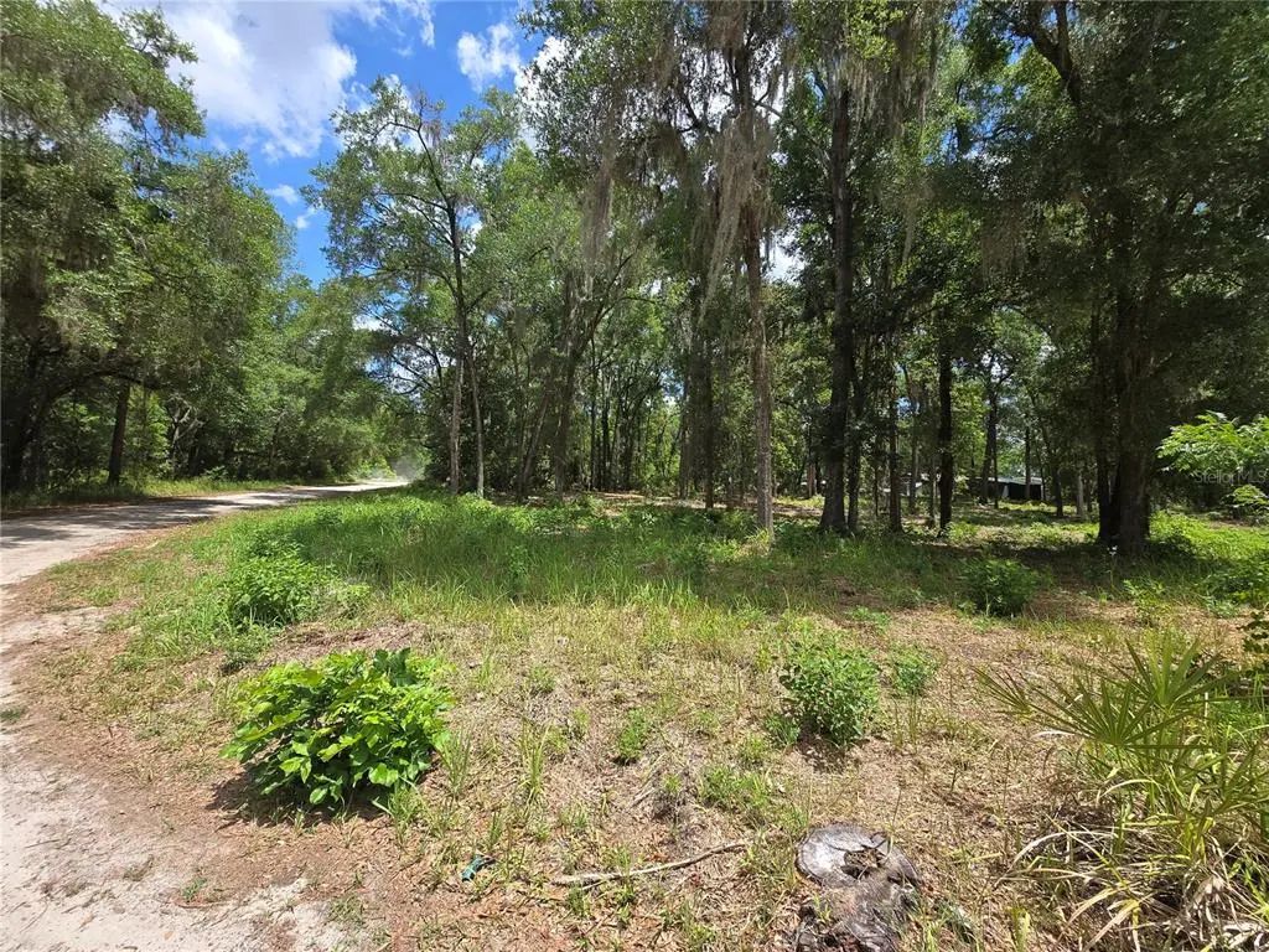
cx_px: 634
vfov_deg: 89.9
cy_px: 476
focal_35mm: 13
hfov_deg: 106.2
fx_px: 477
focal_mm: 1.7
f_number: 2.2
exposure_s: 1/734
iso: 25
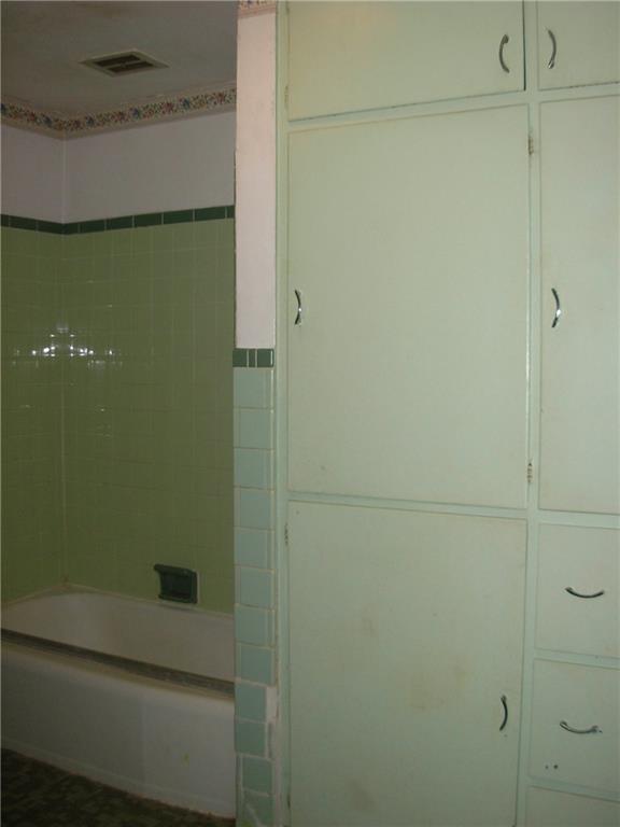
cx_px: 310
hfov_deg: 37.7
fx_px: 907
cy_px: 414
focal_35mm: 38
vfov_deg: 49.0
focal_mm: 6.3
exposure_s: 1/43.9
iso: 109
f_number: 2.9
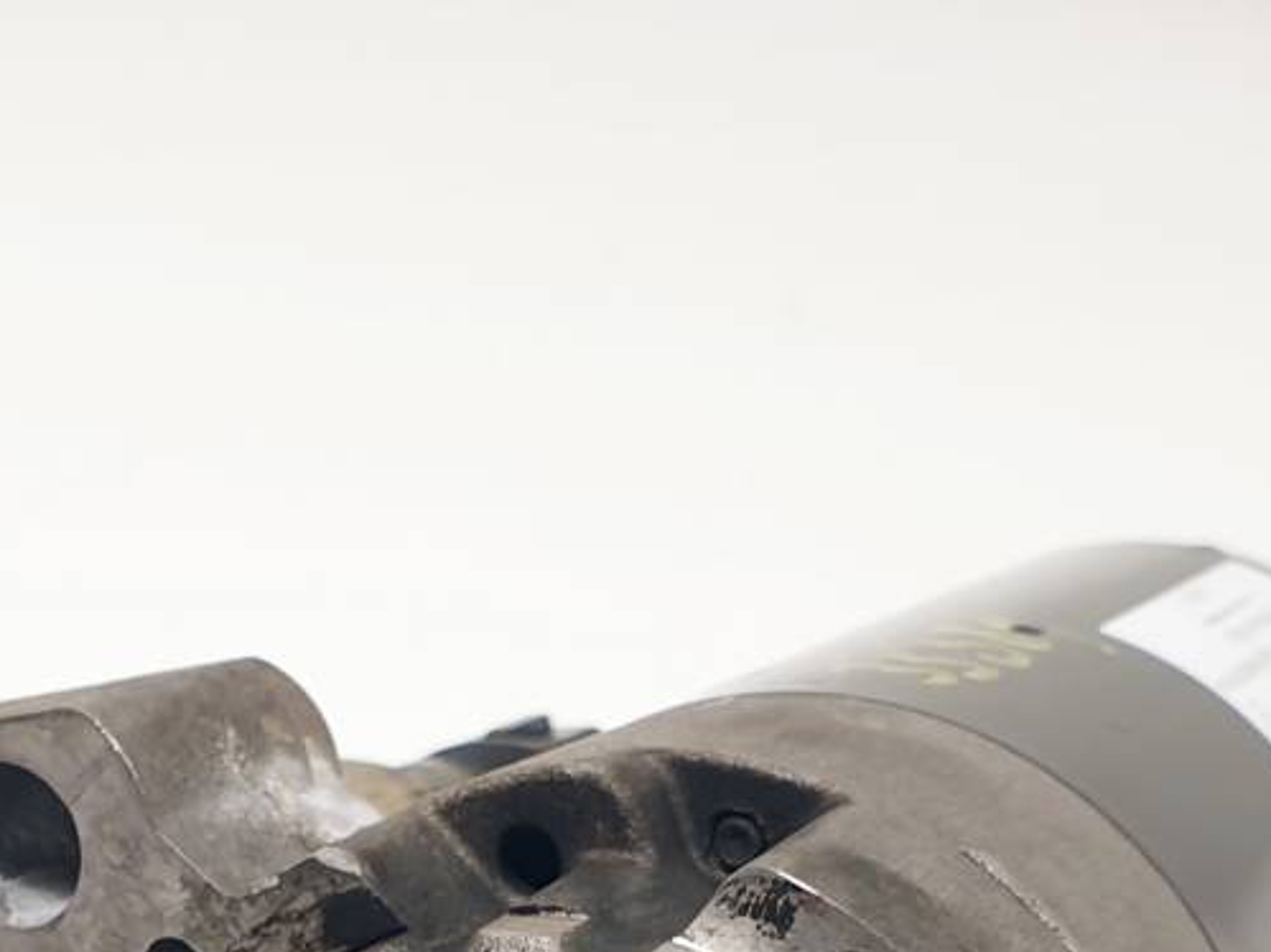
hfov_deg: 26.0
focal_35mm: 75
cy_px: 1212
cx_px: 632
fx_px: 2753
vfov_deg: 18.4
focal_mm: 4.3
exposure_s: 1/216
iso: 50
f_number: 2.4
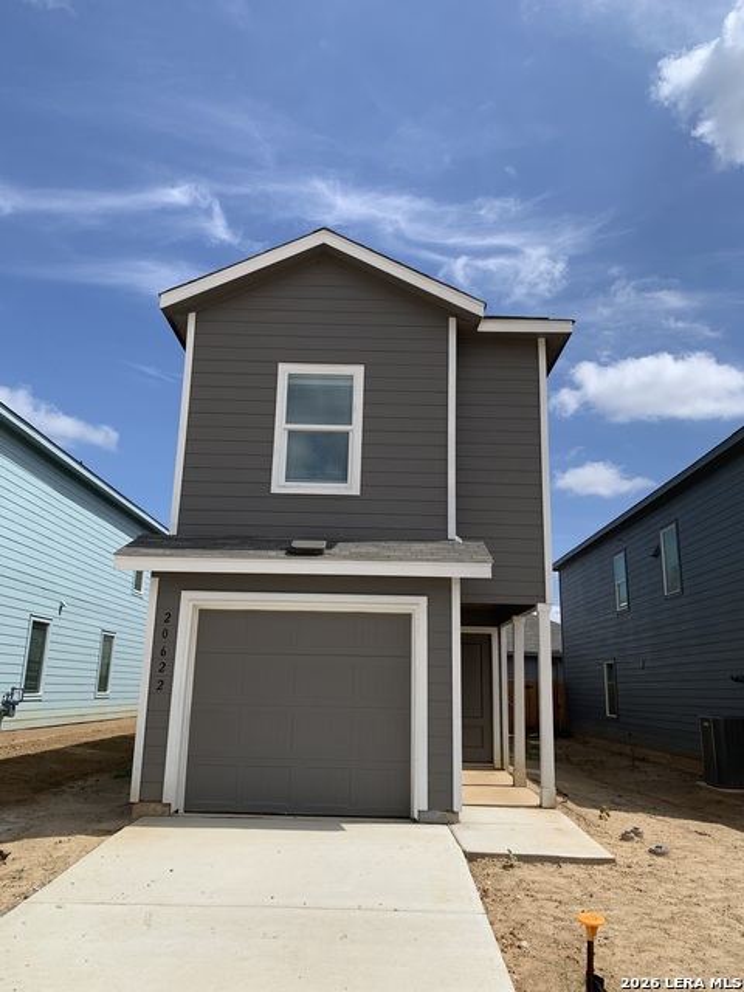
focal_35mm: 26
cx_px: 372
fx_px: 745
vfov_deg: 67.3
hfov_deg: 53.1
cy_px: 496
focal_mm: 4.25
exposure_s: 1/3650
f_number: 1.8
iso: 25
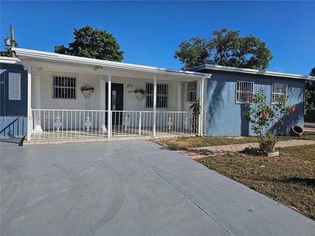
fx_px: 209
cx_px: 158
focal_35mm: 23
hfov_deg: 73.9
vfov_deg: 58.9
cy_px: 118
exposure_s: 1/1414
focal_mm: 6.3
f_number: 1.7
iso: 16
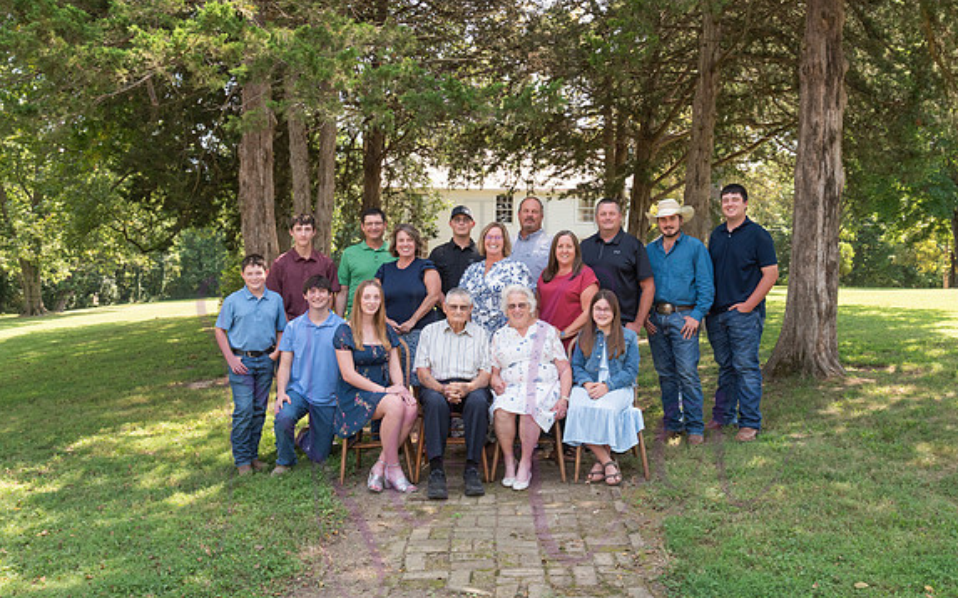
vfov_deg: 39.4
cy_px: 302
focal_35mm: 32
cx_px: 478
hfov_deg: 59.7
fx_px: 835
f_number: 10
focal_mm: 31
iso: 500
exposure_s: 1/320
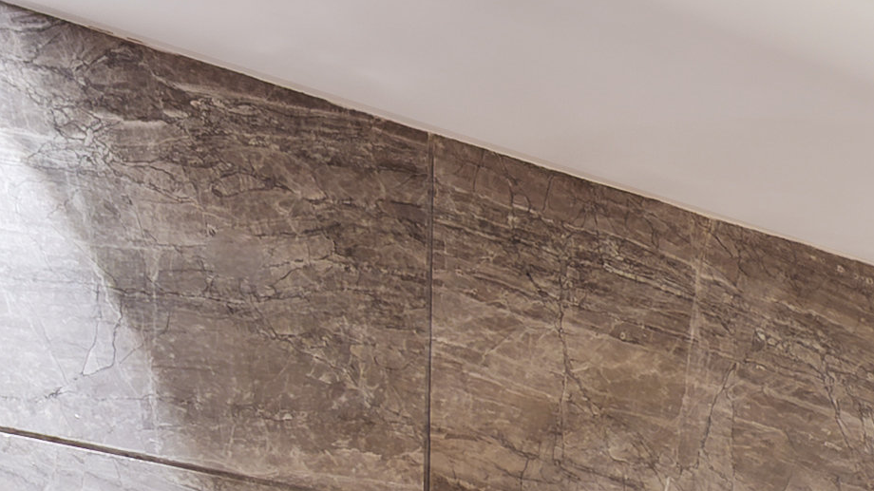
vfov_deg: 8.7
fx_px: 2873
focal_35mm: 124
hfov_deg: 14.9
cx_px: 1610
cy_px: 1260
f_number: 8
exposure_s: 1/15
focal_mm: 18
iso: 400
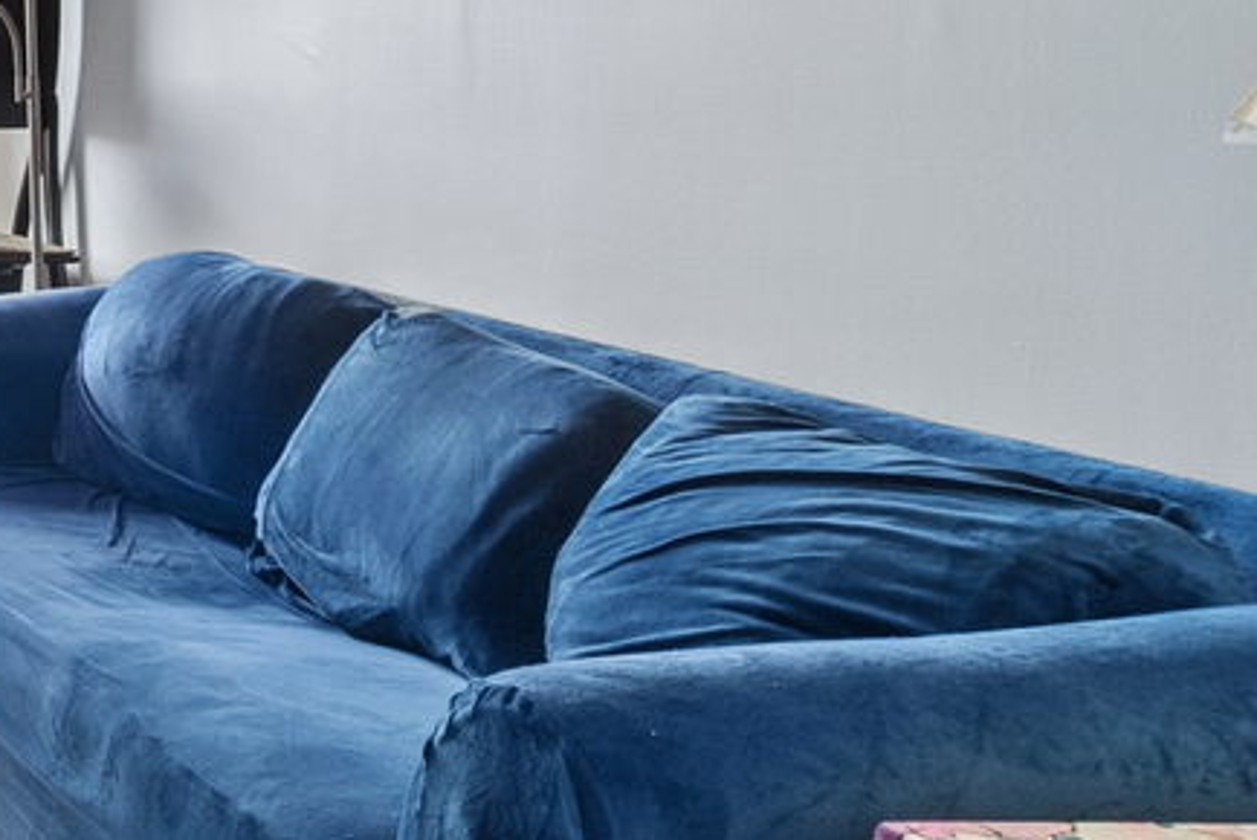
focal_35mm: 56
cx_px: -795
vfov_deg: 23.4
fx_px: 1957
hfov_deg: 24.3
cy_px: 29
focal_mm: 15
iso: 400
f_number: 8
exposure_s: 1/80
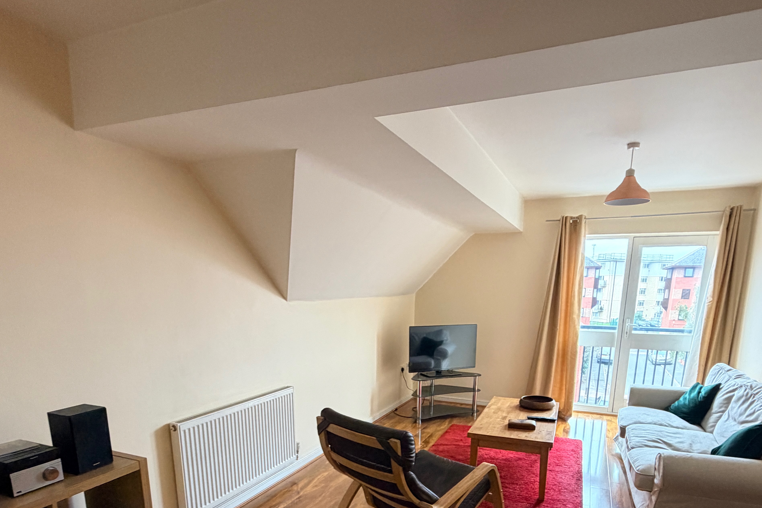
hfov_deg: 78.5
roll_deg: -1.0
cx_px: 401
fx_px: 466
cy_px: 399
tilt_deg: -13.3
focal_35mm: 22
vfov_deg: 53.8
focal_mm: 2.22
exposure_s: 1/50
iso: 320
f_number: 2.2
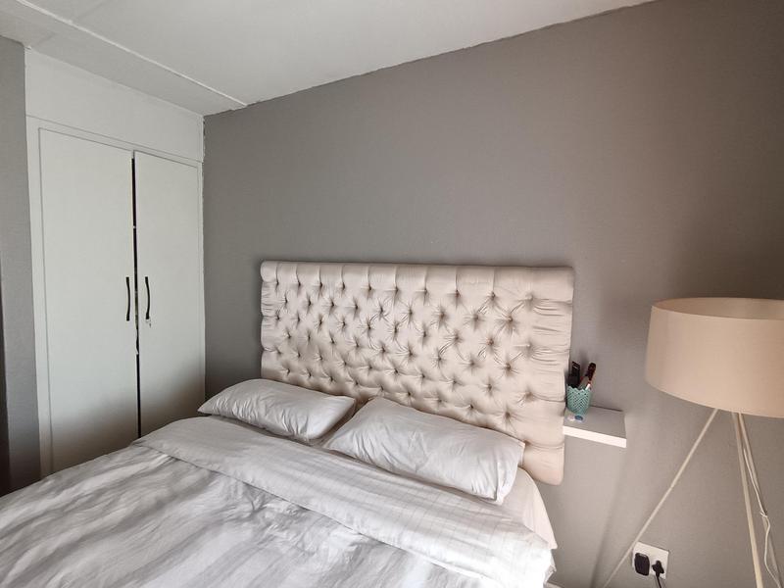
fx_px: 385
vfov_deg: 74.7
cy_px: 294
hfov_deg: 91.0
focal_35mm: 17
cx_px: 392
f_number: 2.2
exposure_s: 1/100
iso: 534
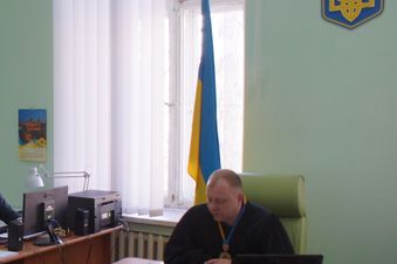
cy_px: 179
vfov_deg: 21.7
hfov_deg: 30.1
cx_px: -2
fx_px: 683
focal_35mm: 62
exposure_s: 1/60
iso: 500
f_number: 4
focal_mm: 20
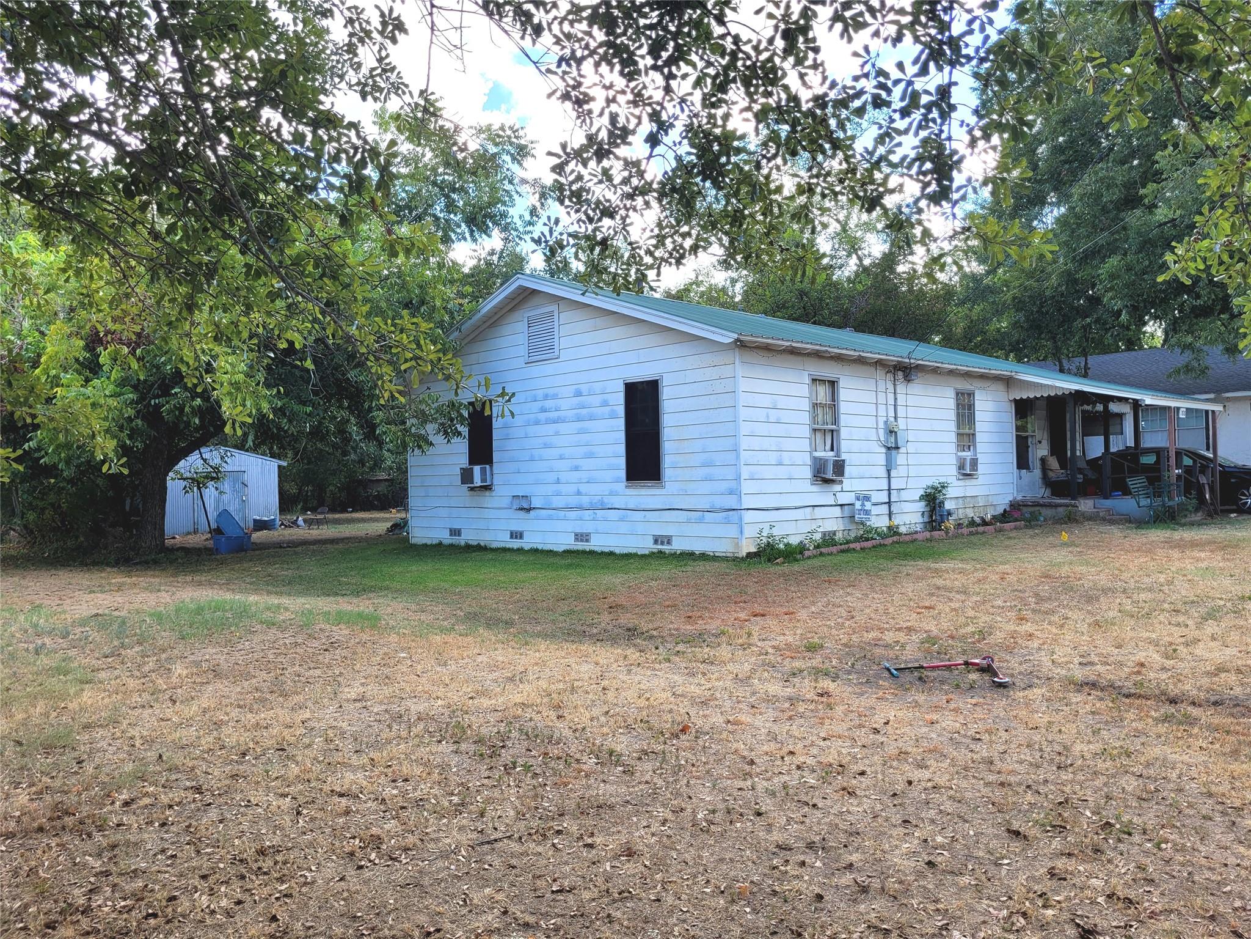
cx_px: 626
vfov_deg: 53.1
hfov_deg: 67.3
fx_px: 940
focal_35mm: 26
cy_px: 470
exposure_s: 1/624
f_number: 1.8
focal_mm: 5.4
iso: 40
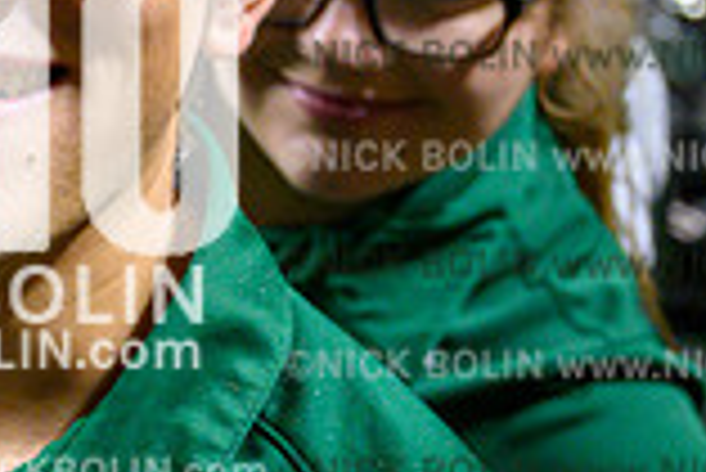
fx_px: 2748
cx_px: -81
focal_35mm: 140
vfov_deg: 9.8
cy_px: 160
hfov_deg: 14.3
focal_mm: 38
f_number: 4.5
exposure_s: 1/200
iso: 3200
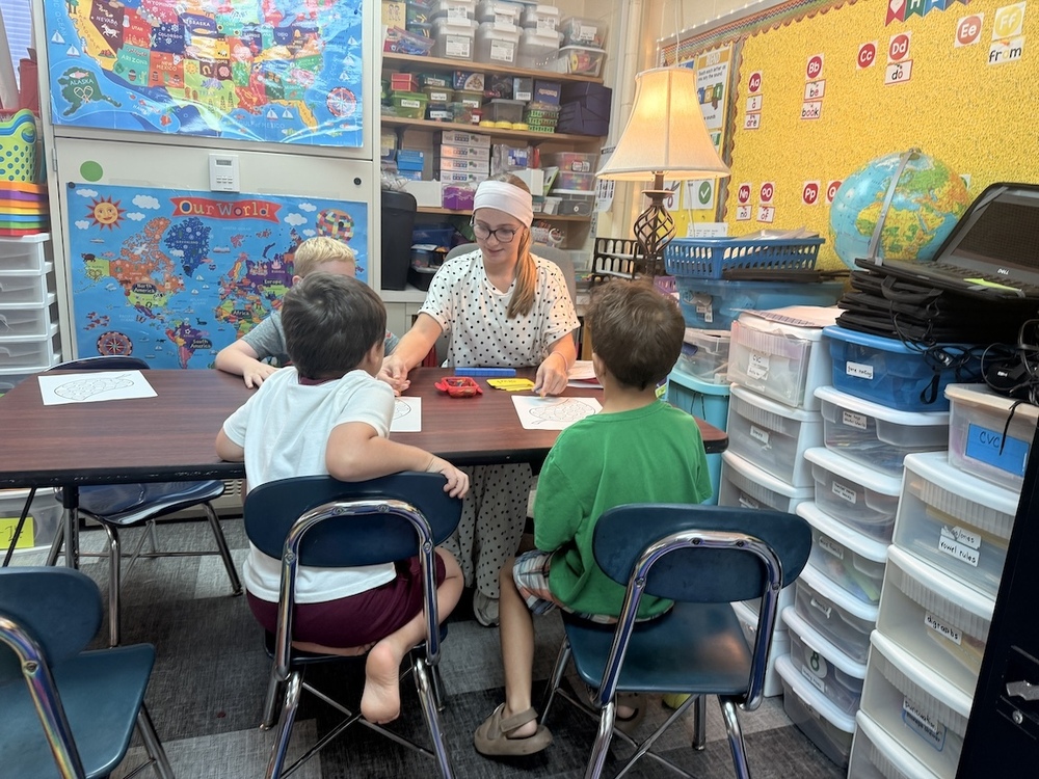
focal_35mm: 24
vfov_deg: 56.8
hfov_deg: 71.6
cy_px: 390
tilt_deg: -12.9
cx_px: 520
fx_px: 720
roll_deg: -4.0
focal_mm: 6.76
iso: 160
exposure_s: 1/60
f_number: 1.78
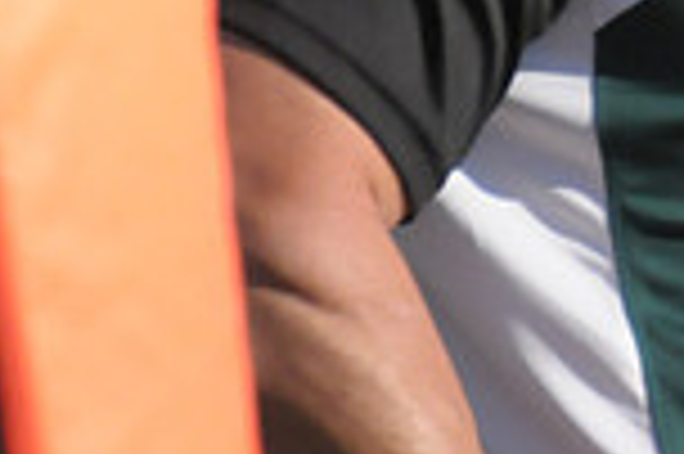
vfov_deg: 0.6
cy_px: -326
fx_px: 43349
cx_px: 824
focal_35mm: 2284
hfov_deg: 0.9
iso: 1600
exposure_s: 1/8000
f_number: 4
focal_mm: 400
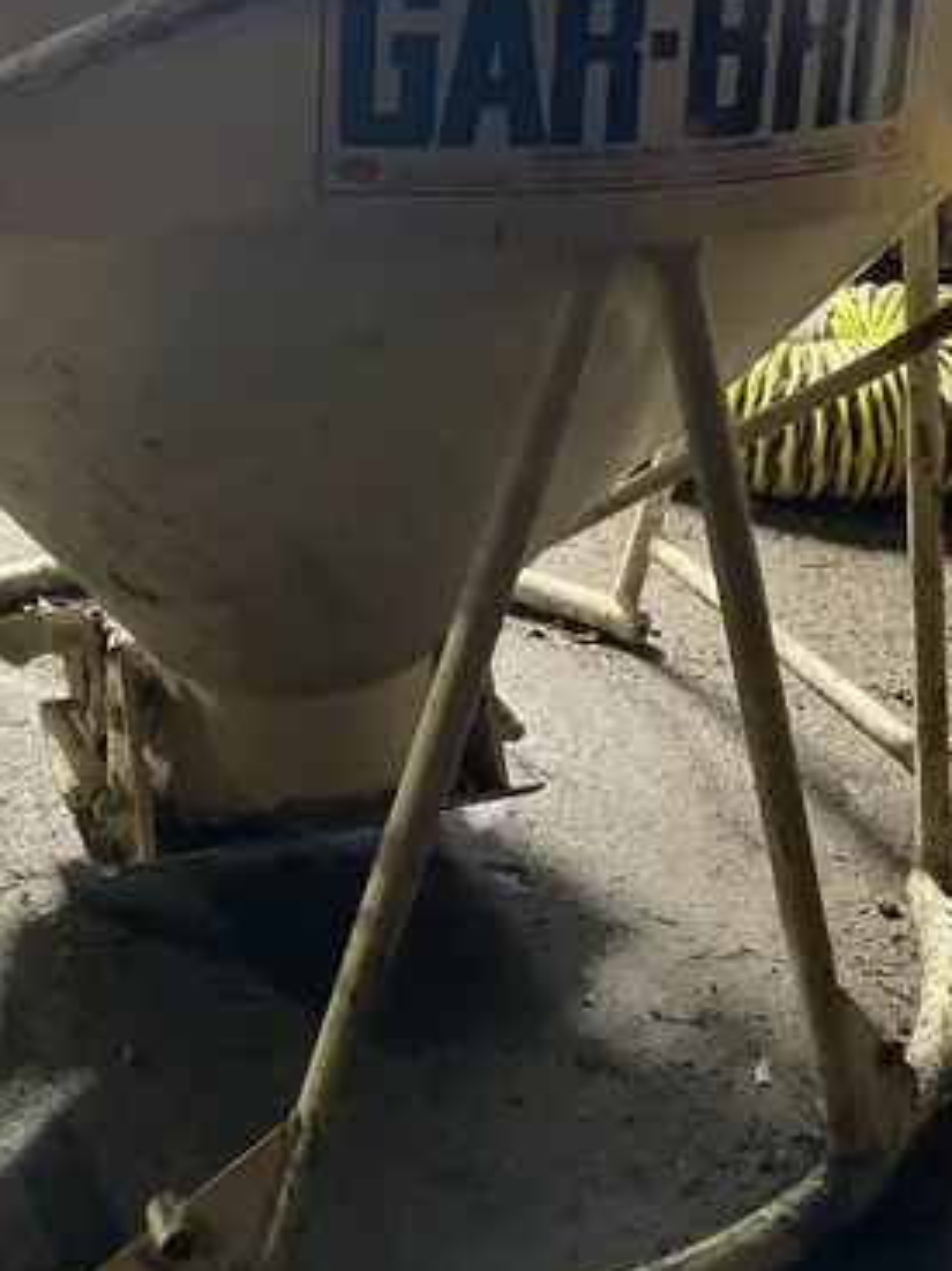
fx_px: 1908
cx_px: 284
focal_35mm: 52
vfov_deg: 35.1
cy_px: 175
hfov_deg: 27.8
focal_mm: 4.2
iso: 500
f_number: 1.6
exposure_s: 1/60
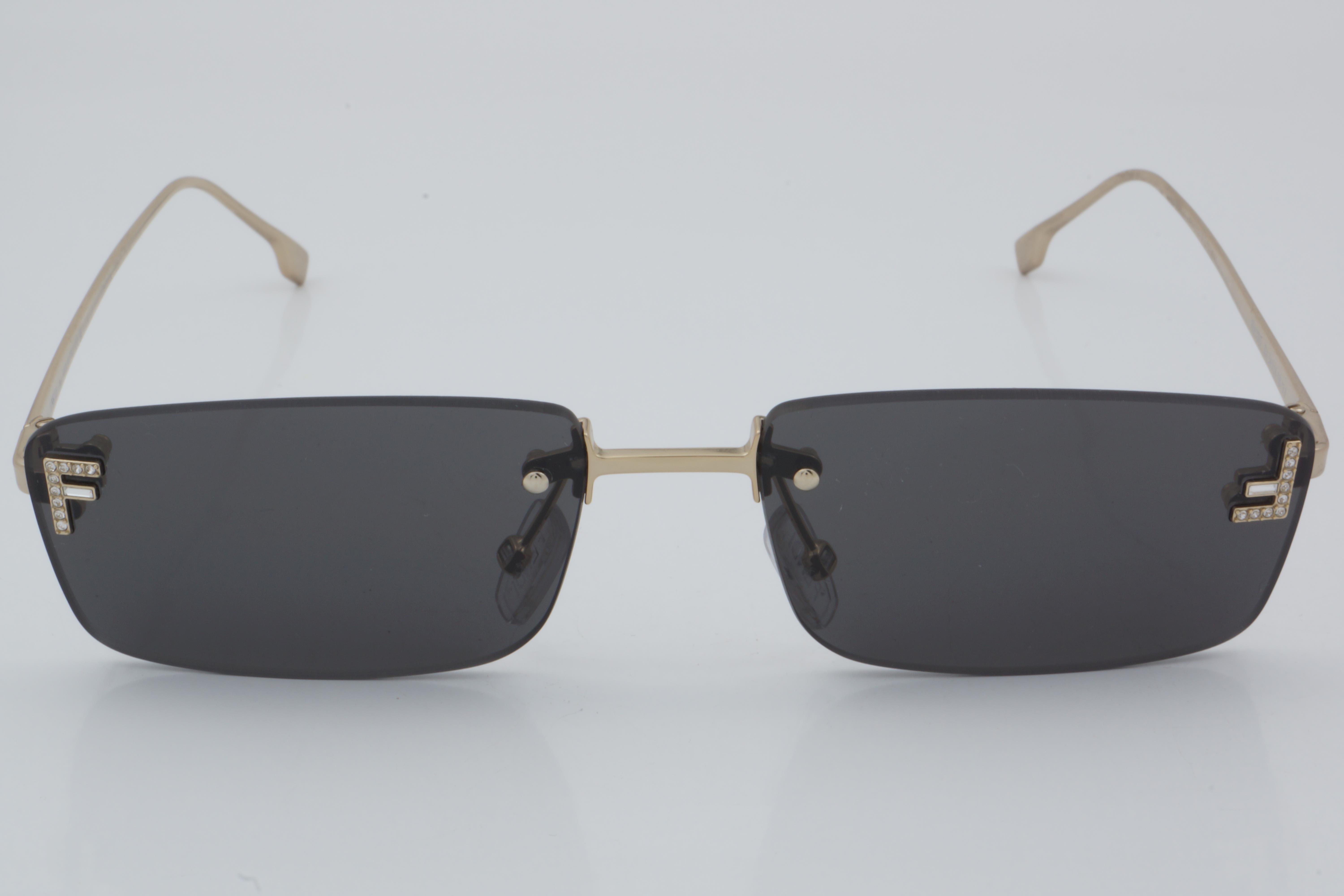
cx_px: 672
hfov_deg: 24.6
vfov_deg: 16.6
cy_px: 448
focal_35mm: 82
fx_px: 3080
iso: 100
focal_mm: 55
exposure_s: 1/4
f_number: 32
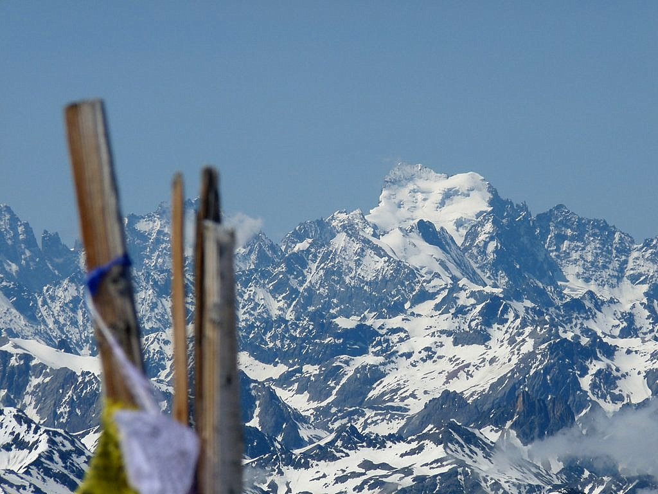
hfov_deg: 6.8
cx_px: 329
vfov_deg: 5.1
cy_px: 247
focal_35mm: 293
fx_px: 5570
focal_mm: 52.1
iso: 100
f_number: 8
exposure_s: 1/800
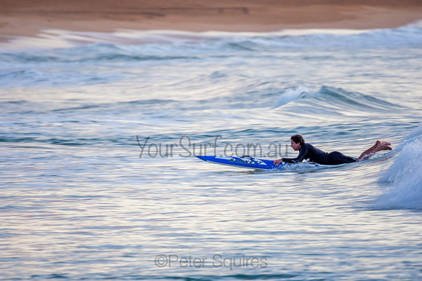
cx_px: 211
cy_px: 140
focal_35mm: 750
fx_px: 8793
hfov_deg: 2.7
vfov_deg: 1.8
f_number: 5.6
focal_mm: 500
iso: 125
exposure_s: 1/50
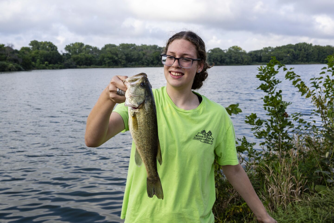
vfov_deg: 35.1
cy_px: 112
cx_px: 167
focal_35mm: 38
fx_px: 353
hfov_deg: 50.7
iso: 800
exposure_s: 1/320
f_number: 11
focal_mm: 38
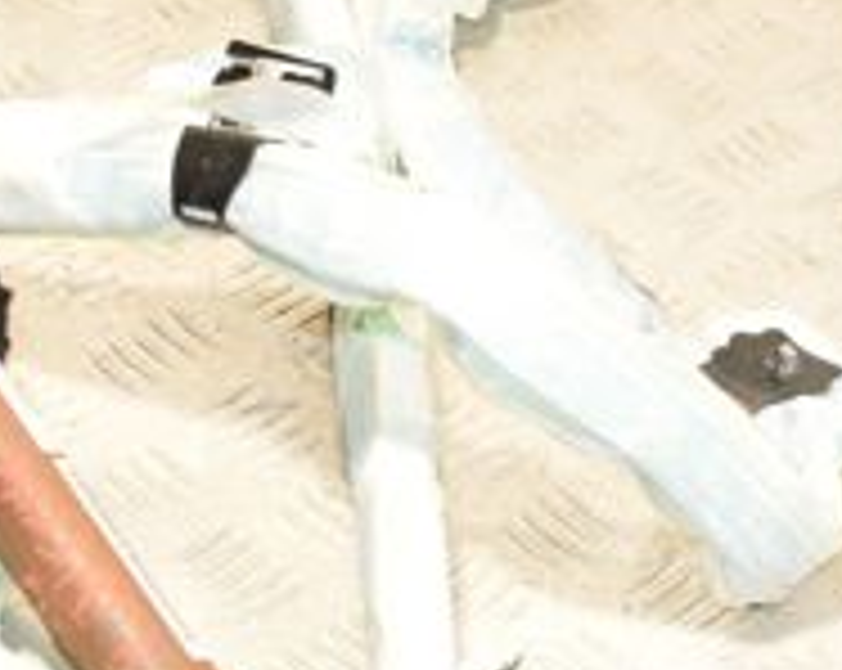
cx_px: 545
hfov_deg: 15.9
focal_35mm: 121
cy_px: 216
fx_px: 3001
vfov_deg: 12.7
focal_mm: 25
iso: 1600
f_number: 6.3
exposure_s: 1/200
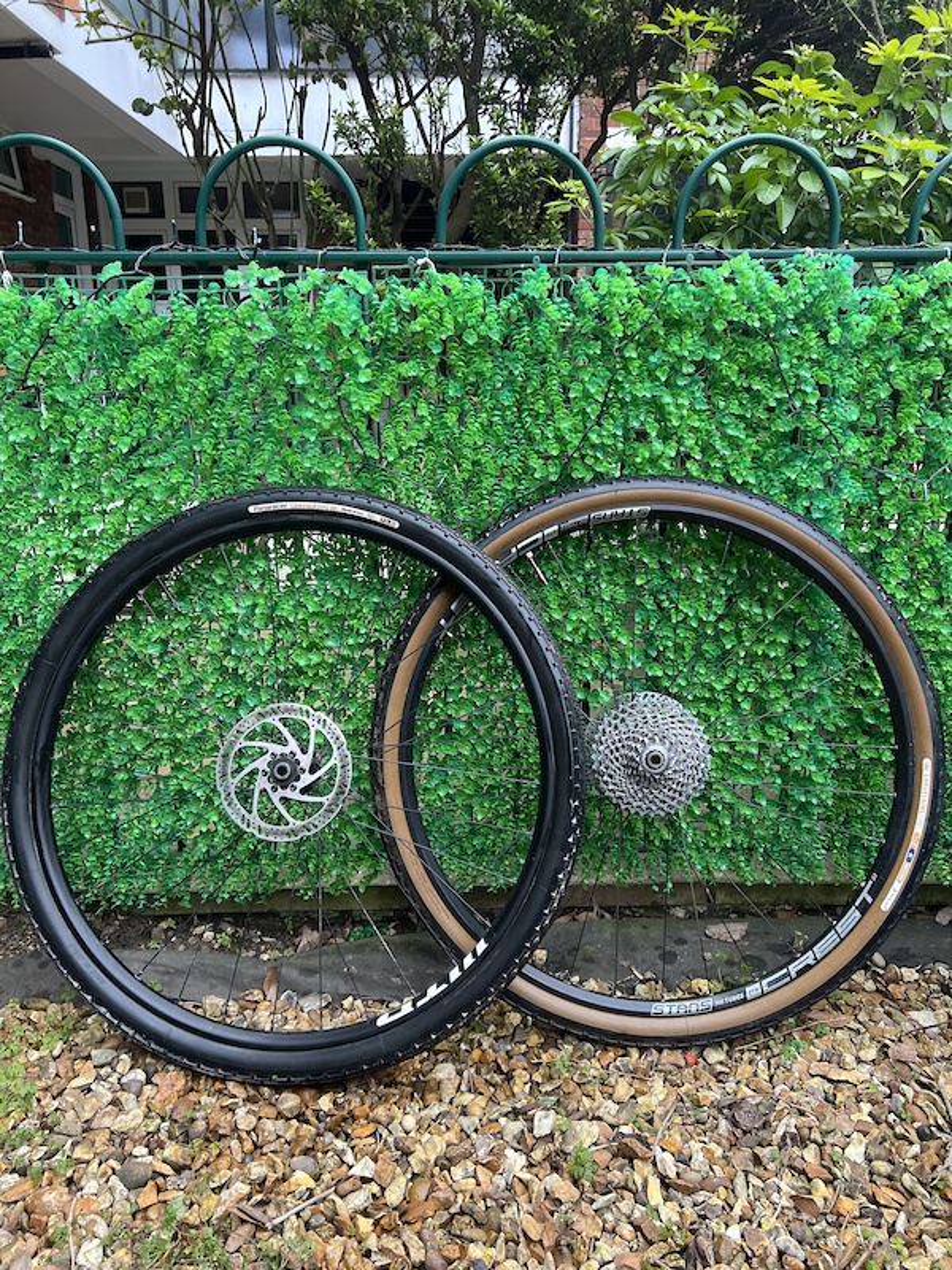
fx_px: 953
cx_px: 476
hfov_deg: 53.1
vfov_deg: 67.3
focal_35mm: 26
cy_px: 635
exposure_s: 1/121
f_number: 1.5
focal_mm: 5.7
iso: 125
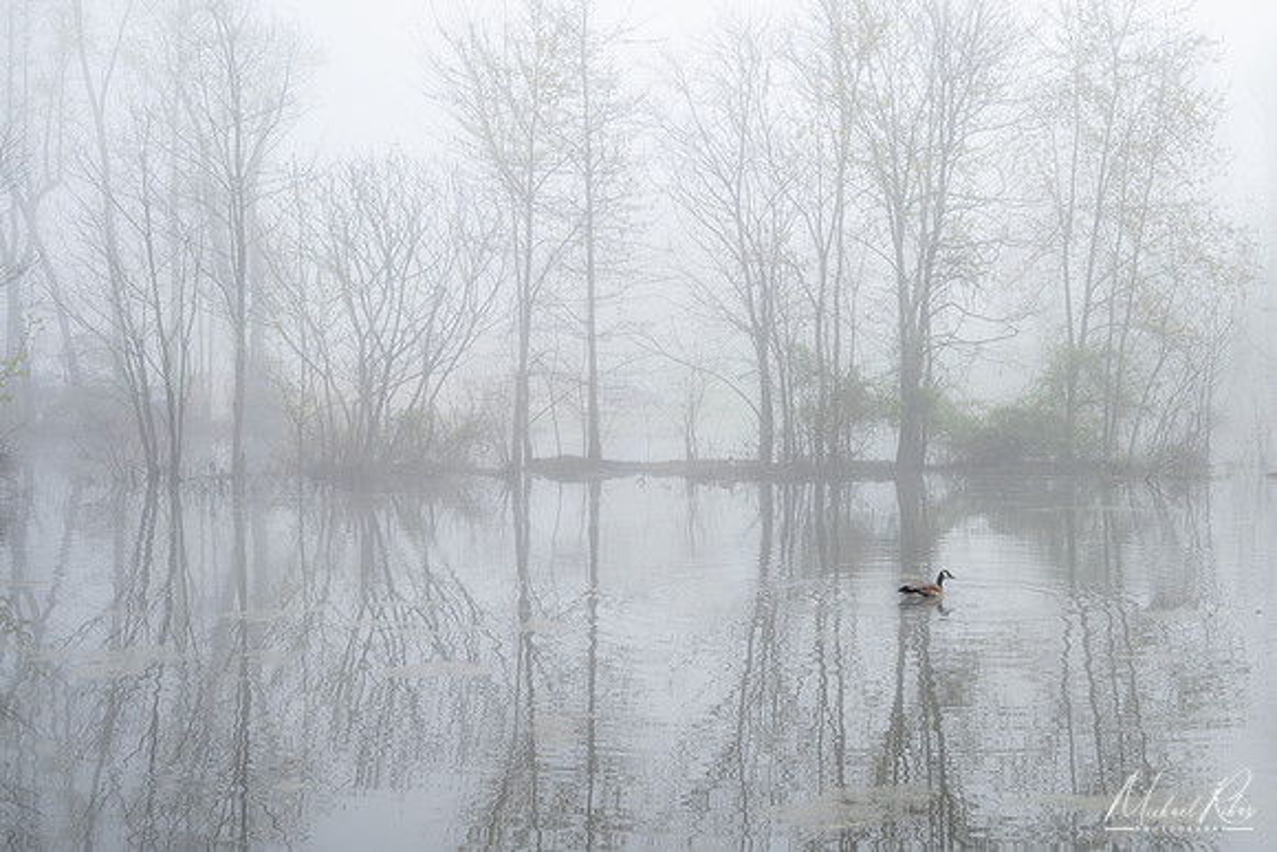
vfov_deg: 28.3
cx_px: 653
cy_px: 426
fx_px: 1687
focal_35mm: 48
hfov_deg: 41.5
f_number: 8
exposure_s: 1/160
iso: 100
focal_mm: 28
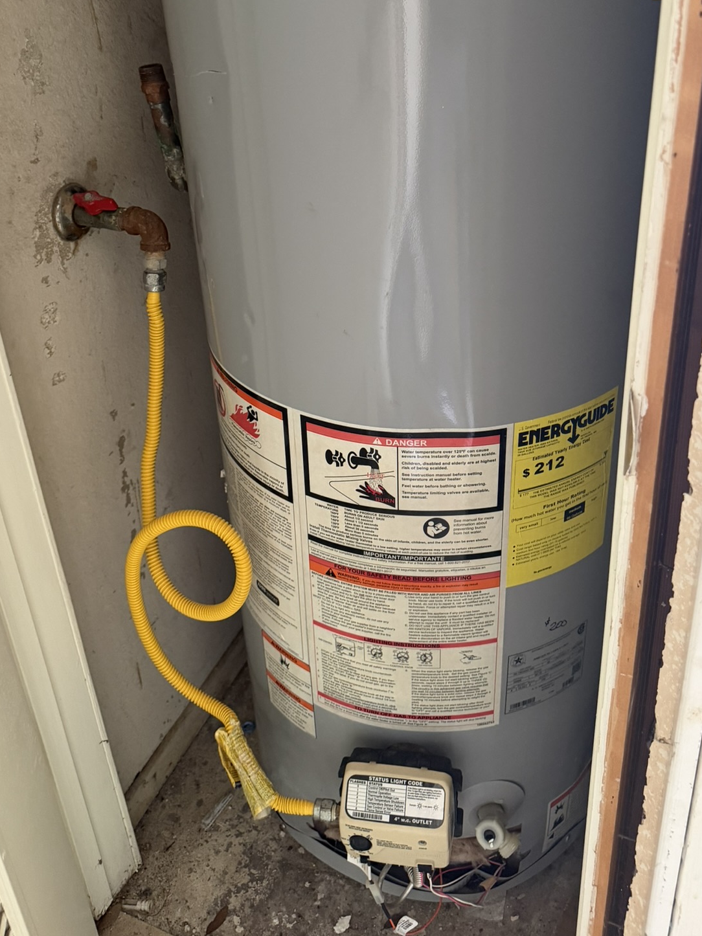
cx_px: 403
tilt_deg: -27.2
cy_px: 285
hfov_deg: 41.7
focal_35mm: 34
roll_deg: +2.8
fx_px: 920
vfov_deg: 52.5
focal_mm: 6.76
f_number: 1.78
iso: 320
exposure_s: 1/60
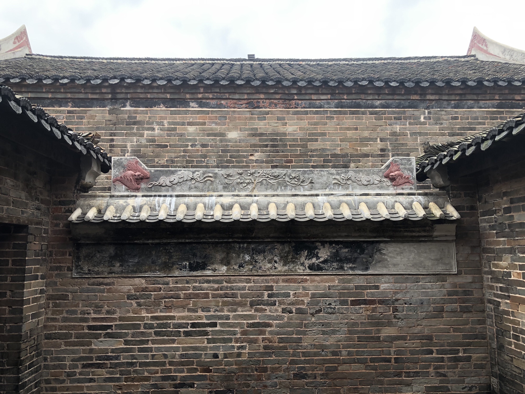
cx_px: 262
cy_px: 197
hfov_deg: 63.4
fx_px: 425
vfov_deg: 49.7
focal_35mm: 28
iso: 50
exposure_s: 1/120
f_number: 1.8
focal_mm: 3.99
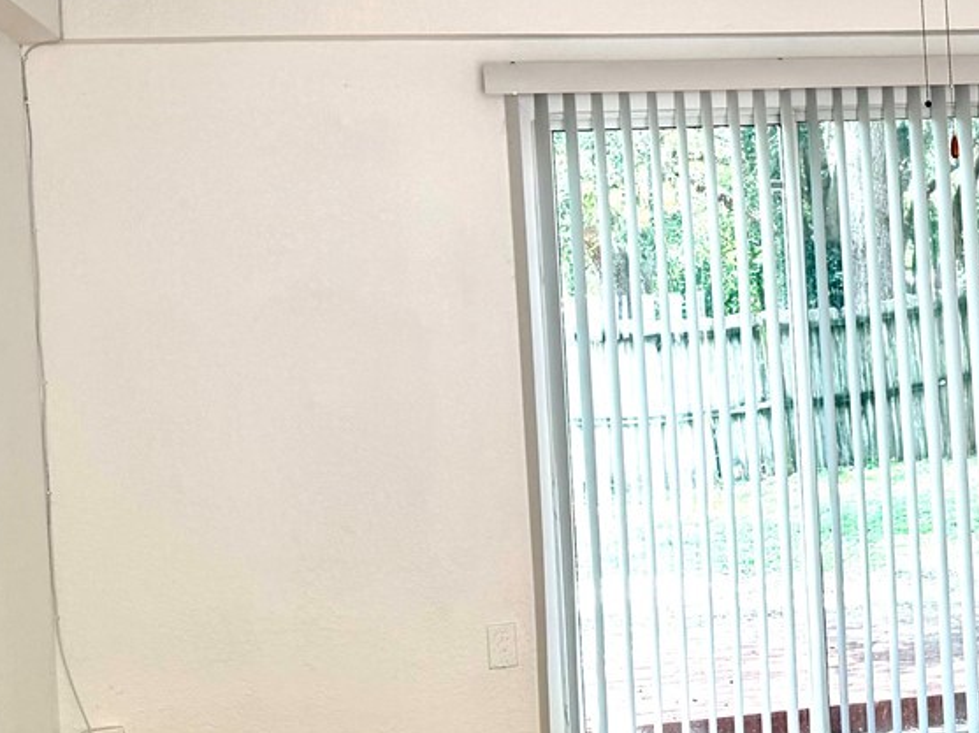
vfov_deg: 21.3
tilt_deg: +1.4
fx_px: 1950
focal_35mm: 69
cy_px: 304
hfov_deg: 26.7
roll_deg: +3.9
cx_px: 974
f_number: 1.78
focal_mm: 6.76
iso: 100
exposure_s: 1/174
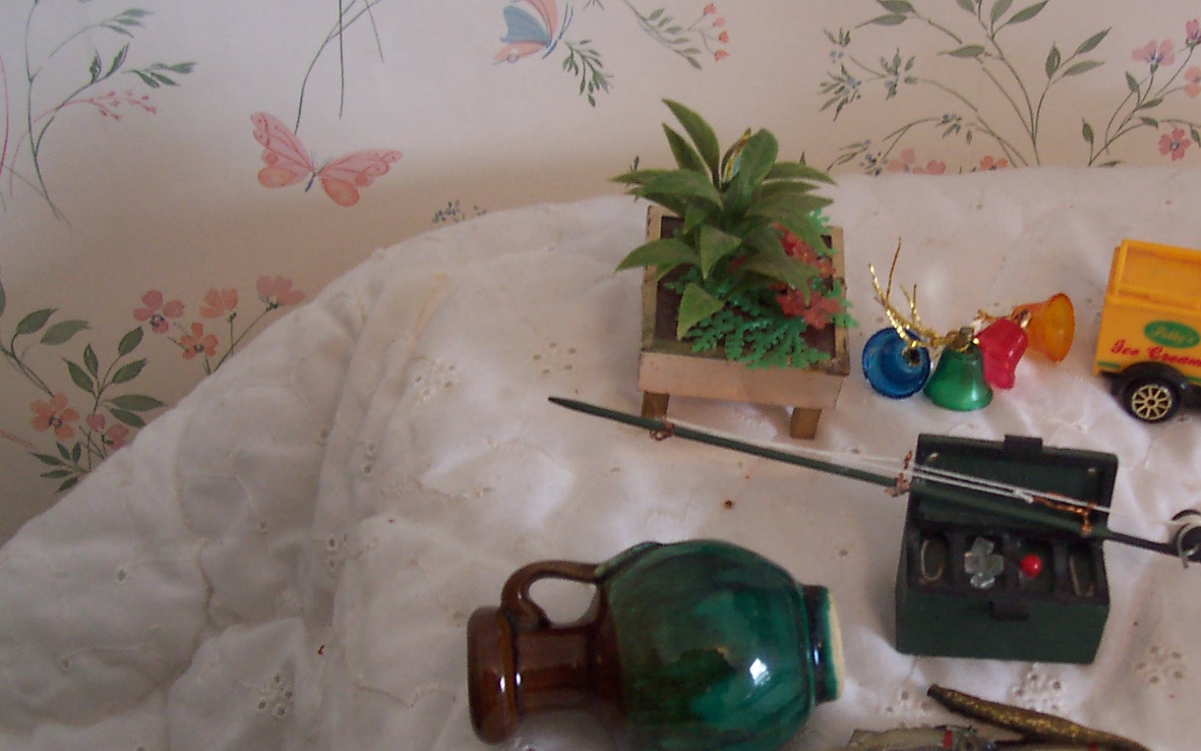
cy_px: 530
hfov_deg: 36.4
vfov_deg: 23.4
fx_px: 1800
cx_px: 825
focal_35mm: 55
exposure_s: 1/30
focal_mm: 5.6
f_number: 2.8
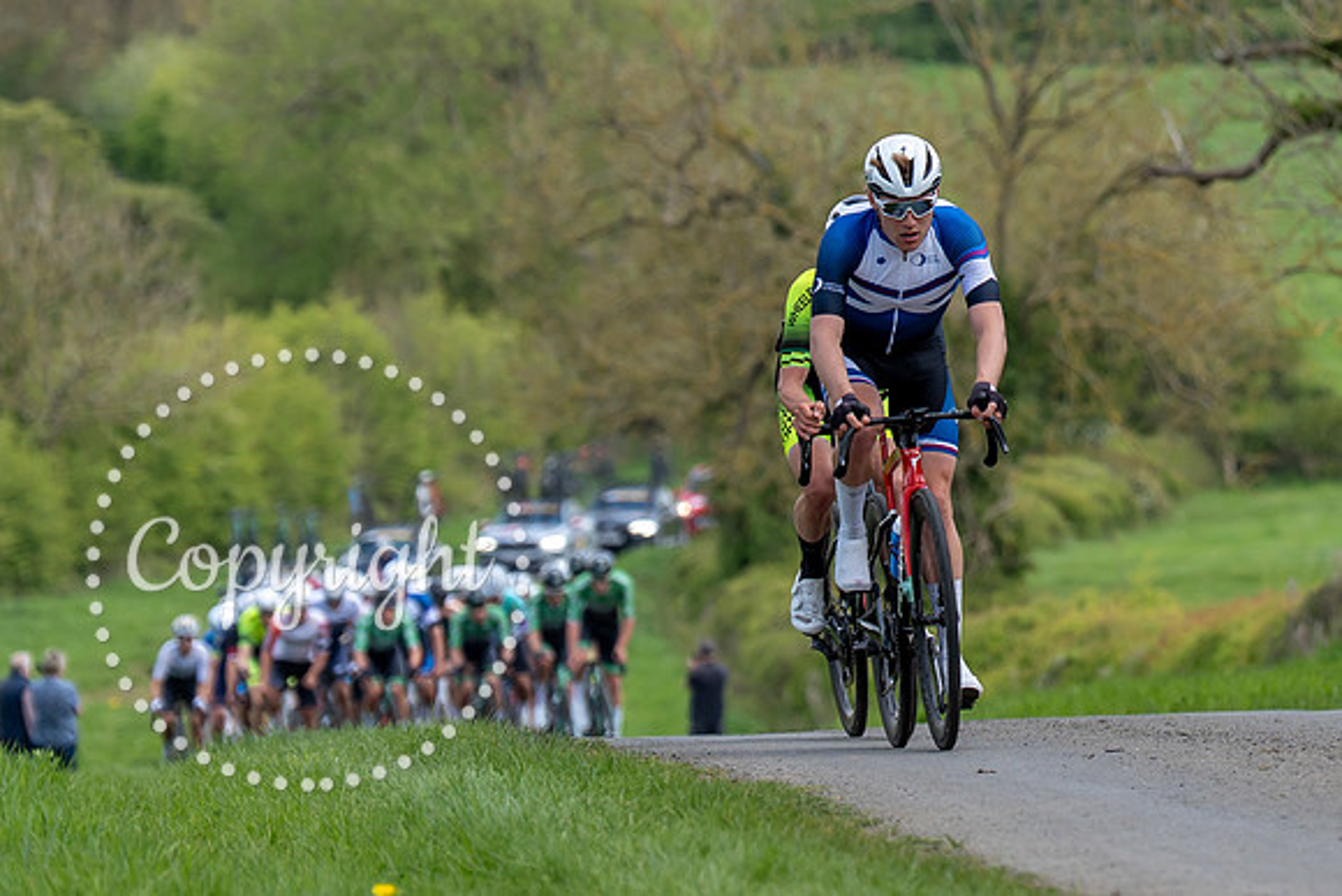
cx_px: 1171
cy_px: 13
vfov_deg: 4.0
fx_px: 12674
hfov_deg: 6.1
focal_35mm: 340
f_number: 3.5
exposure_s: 1/1000
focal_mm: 145
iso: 200
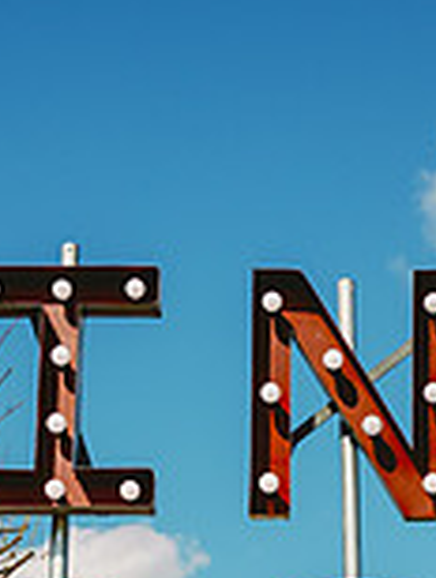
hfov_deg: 11.1
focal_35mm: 134
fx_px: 2244
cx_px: 248
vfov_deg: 14.4
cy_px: 636
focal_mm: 37
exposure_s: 1/5000
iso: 200
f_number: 2.8
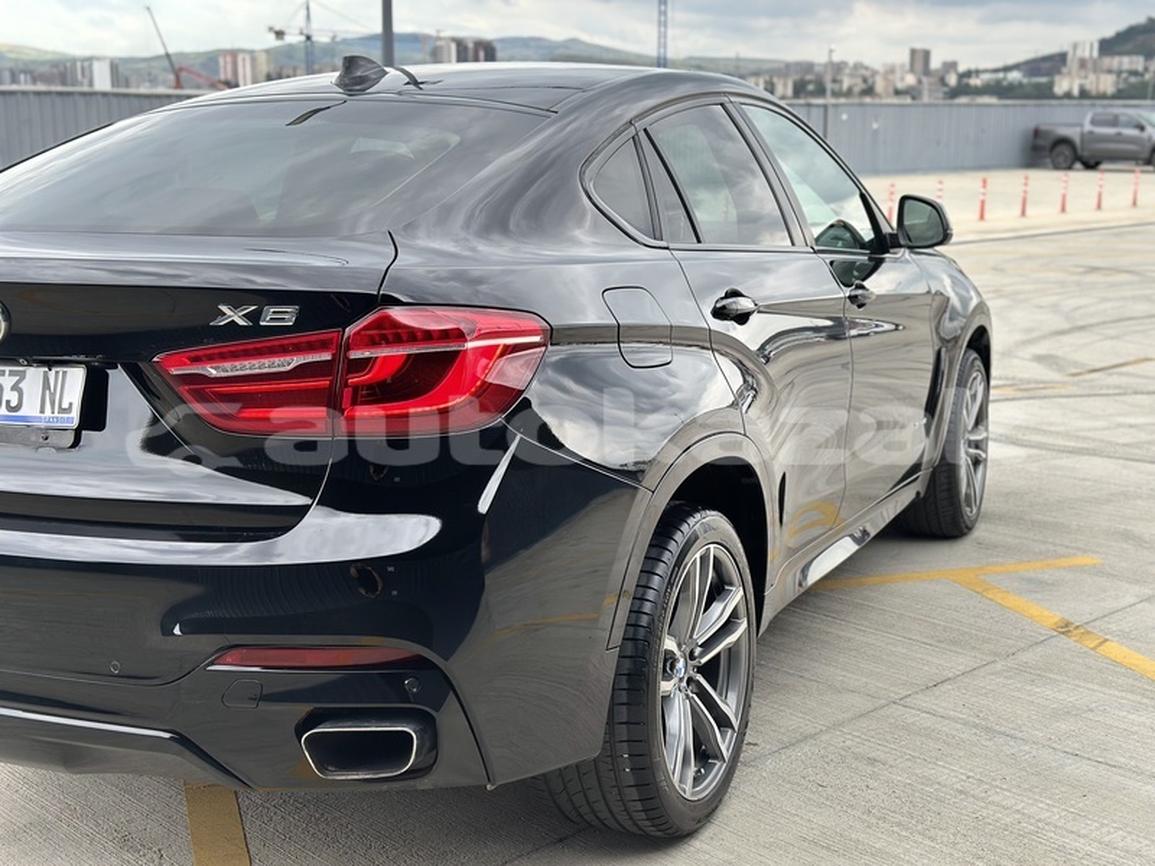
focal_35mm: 48
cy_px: 433
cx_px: 578
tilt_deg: -11.0
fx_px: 1602
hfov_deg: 39.7
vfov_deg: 30.3
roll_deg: +0.9
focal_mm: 6.86
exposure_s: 1/767
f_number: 1.78
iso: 80
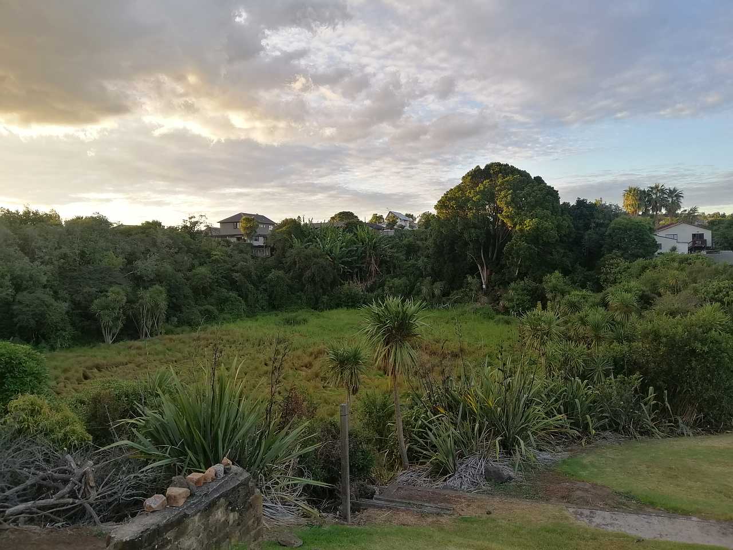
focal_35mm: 26
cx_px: 366
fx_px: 551
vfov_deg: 53.1
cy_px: 275
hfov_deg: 67.3
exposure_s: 1/100
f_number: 2.2
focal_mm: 3.81
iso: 64
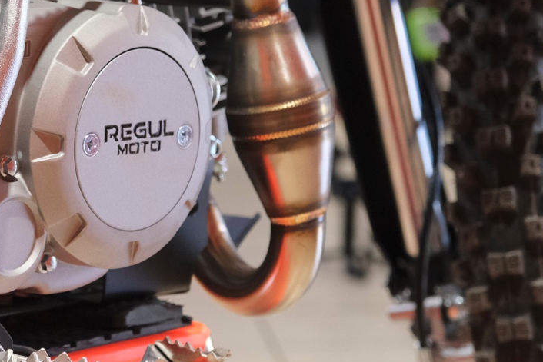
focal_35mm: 145
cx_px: 8
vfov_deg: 9.5
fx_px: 2187
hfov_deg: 14.0
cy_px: 130
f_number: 4
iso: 1600
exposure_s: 1/100
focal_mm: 42.9
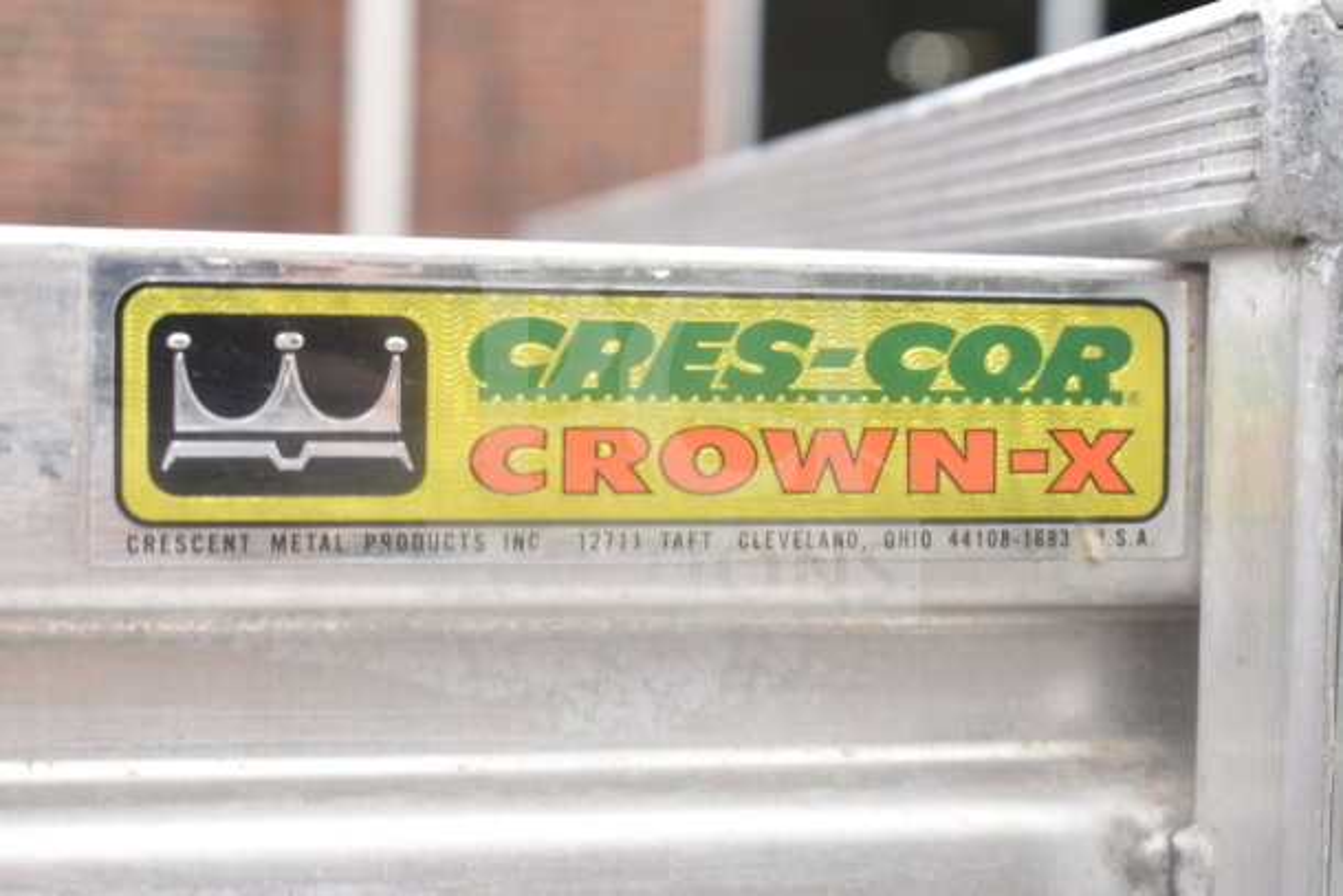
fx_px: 2239
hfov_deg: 33.4
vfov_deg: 22.6
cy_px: 448
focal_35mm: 60
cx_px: 672
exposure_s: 1/125
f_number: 5.6
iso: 200
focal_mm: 40
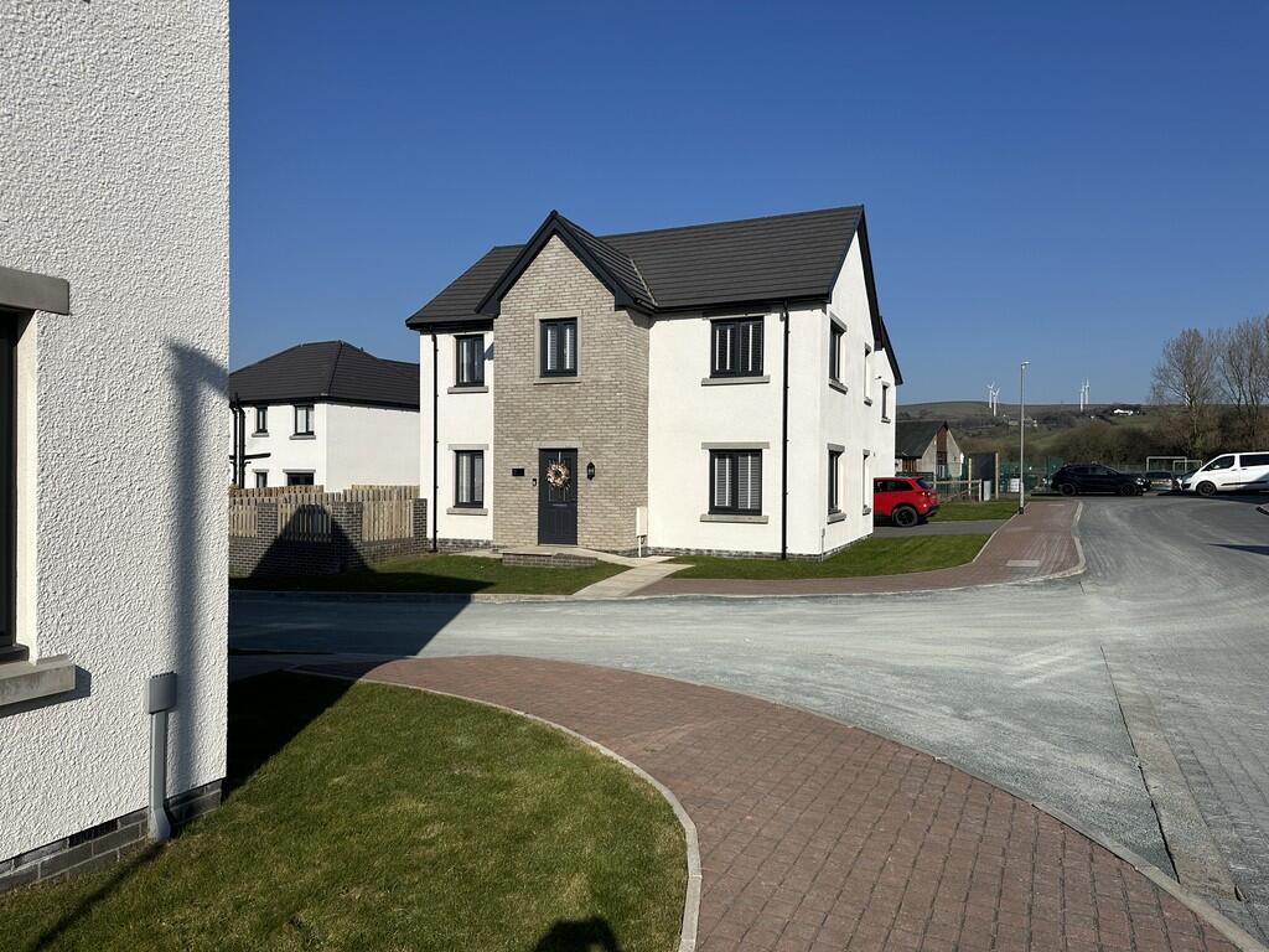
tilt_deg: -0.1
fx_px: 880
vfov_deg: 56.8
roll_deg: -0.3
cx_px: 634
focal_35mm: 24
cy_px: 476
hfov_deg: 71.6
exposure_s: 1/9709
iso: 80
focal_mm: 6.86
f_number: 1.78
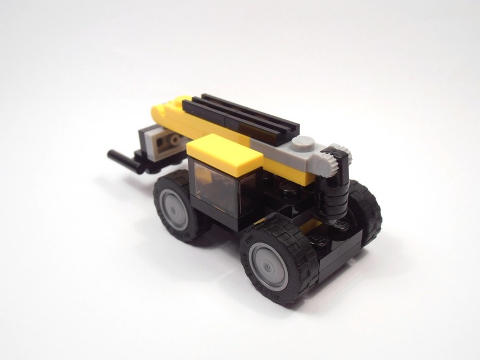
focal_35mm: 39
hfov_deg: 47.9
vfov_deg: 36.8
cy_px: 180
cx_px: 246
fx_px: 541
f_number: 3.9
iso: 80
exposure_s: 1/60
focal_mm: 6.61
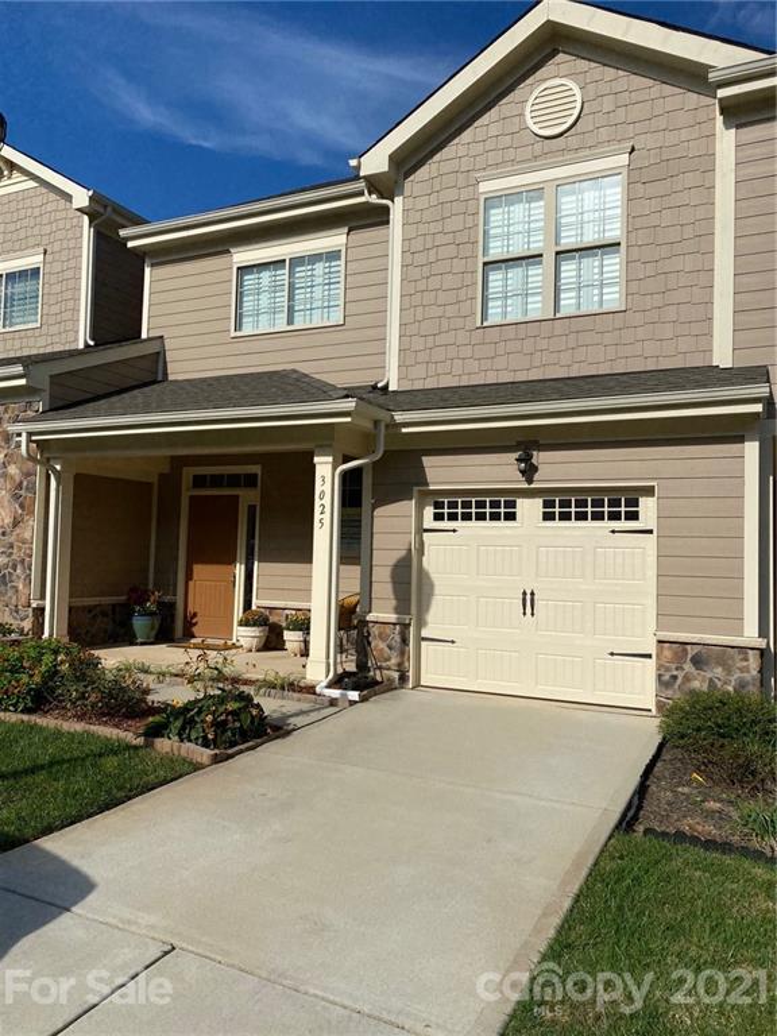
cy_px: 518
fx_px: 778
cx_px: 388
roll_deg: -1.1
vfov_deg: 67.3
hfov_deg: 53.1
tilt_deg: +4.2
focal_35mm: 26
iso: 32
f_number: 1.8
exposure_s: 1/6410
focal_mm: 4.25
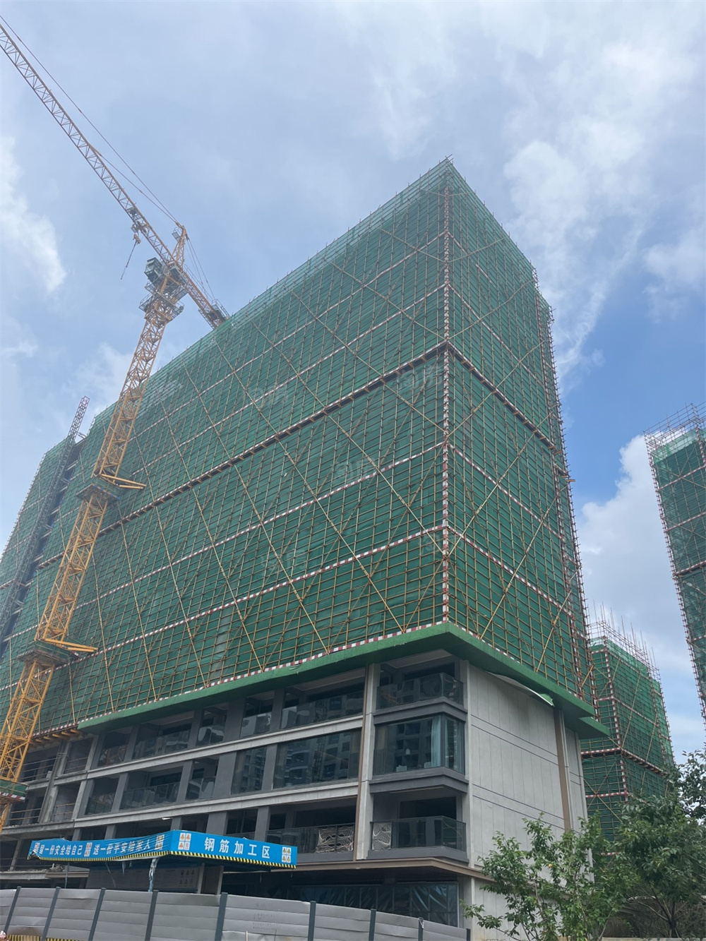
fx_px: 707
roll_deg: -3.7
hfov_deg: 53.1
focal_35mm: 26
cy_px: 470
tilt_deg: +36.1
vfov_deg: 67.3
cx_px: 353
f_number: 1.6
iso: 50
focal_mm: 5.1
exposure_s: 1/3311
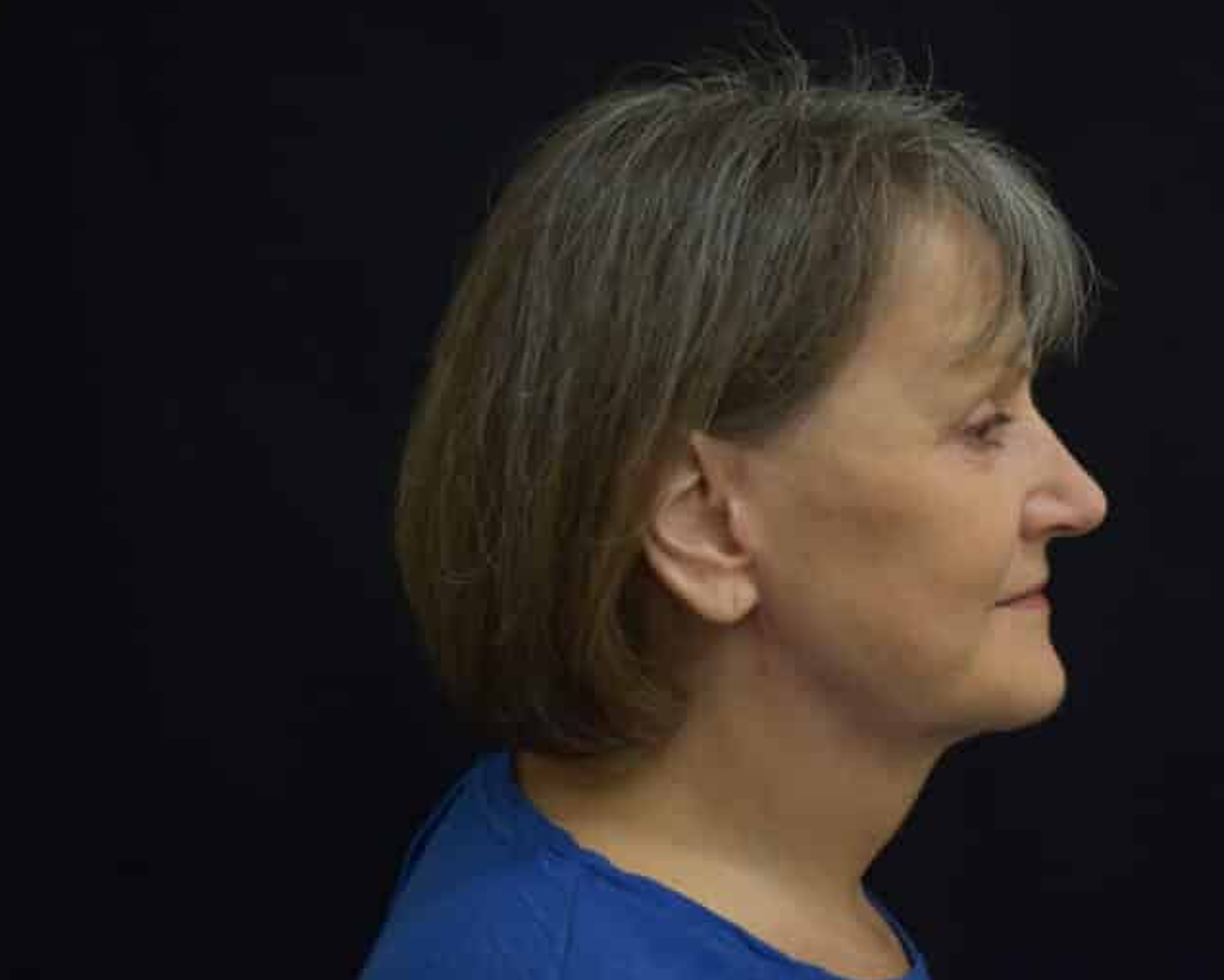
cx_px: 718
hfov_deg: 27.9
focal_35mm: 68
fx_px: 2464
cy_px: 491
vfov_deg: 22.5
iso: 320
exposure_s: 1/125
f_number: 2.8
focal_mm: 40
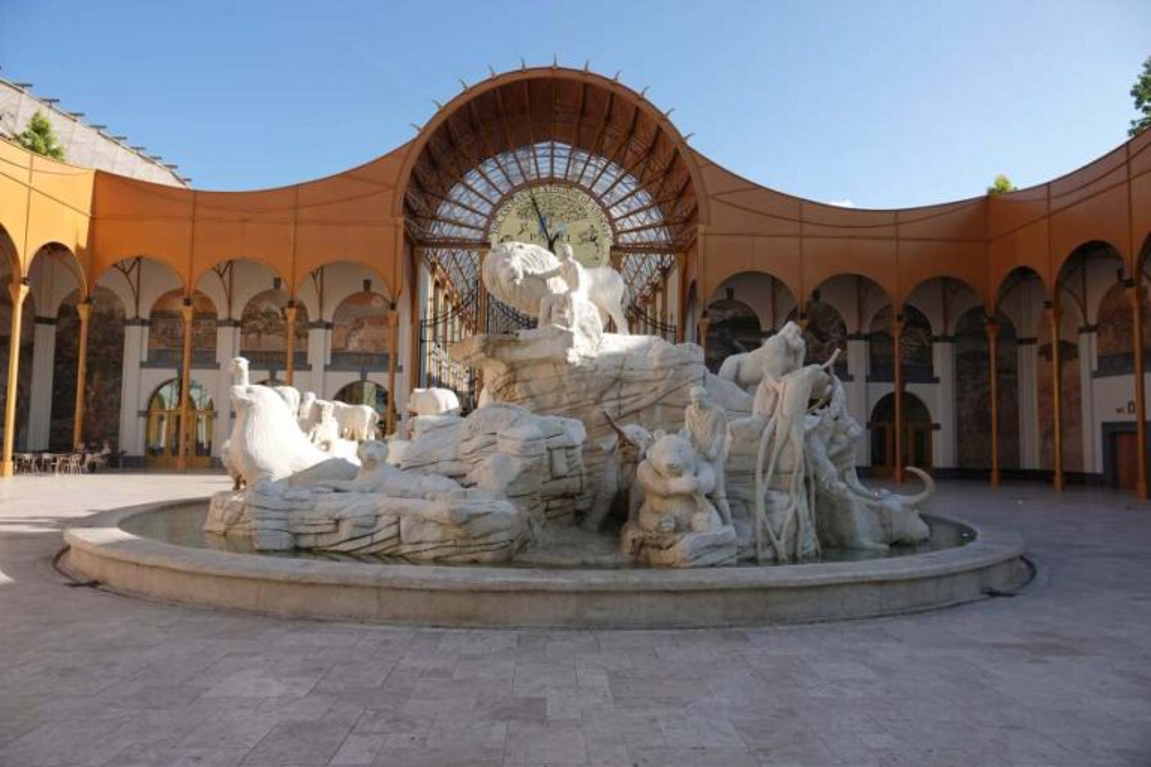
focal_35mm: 24
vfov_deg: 53.1
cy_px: 384
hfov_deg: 73.7
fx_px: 767
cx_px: 576
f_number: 4
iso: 100
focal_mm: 8.8
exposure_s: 1/500
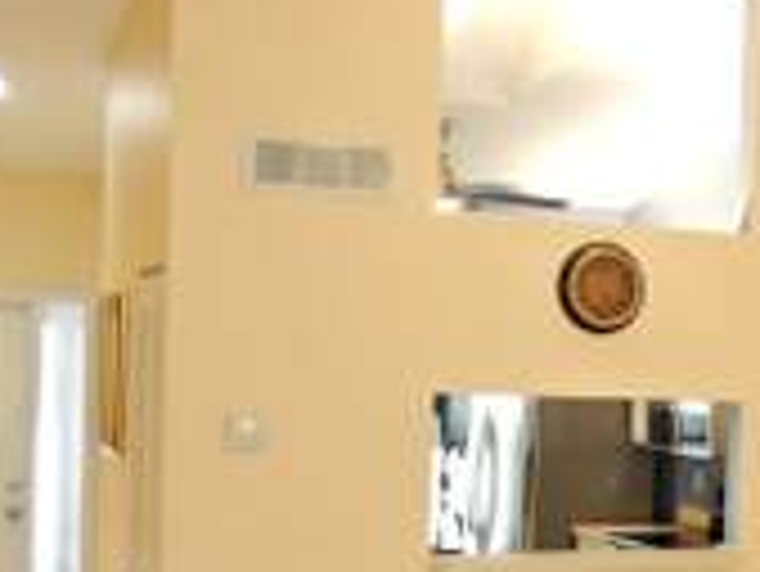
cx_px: 868
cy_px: 423
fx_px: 1560
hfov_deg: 25.1
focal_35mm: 71
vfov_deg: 20.6
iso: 220
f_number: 3.4
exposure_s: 1/30
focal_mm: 4.5
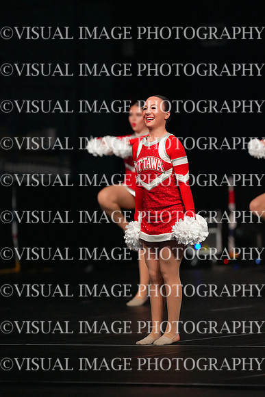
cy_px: 198
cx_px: 132
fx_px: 3310
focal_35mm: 300
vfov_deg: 6.9
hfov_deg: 4.6
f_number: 3.5
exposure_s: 1/1250
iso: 16000
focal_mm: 300
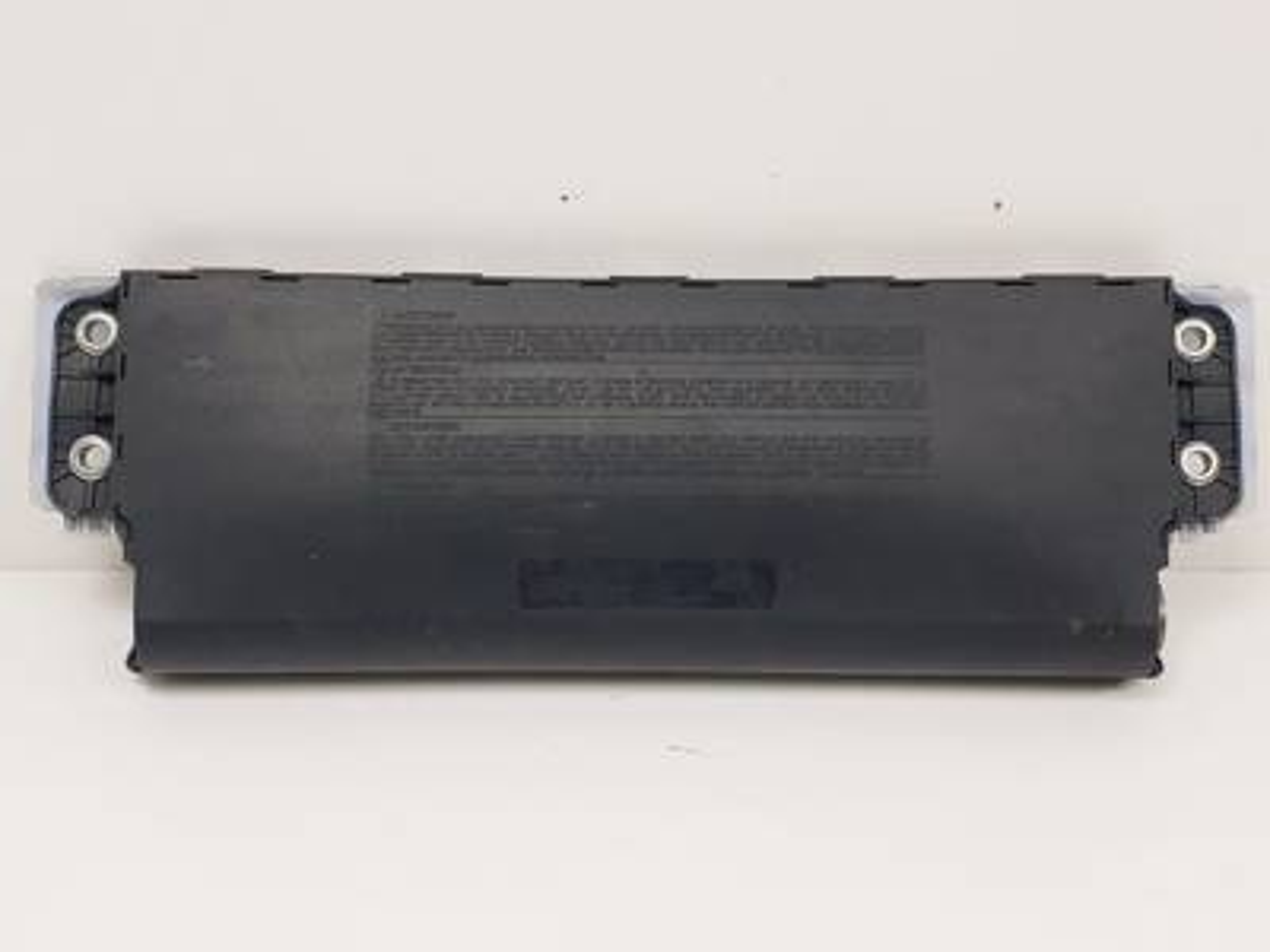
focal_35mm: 26
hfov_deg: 67.3
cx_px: 635
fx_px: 954
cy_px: 476
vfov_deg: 53.1
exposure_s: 1/351
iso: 50
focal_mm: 4.3
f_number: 2.4
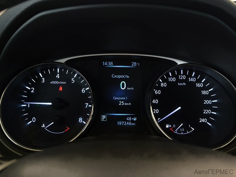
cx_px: 118
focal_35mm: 35
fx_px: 239
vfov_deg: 40.7
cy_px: 88
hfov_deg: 52.6
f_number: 1.9
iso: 160
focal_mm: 6.92
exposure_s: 1/100
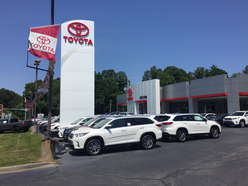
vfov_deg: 48.2
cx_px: 124
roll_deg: +1.0
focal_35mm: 29
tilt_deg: +5.7
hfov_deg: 61.7
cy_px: 93
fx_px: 208
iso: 32
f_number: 2.2
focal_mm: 4.15
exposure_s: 1/3968
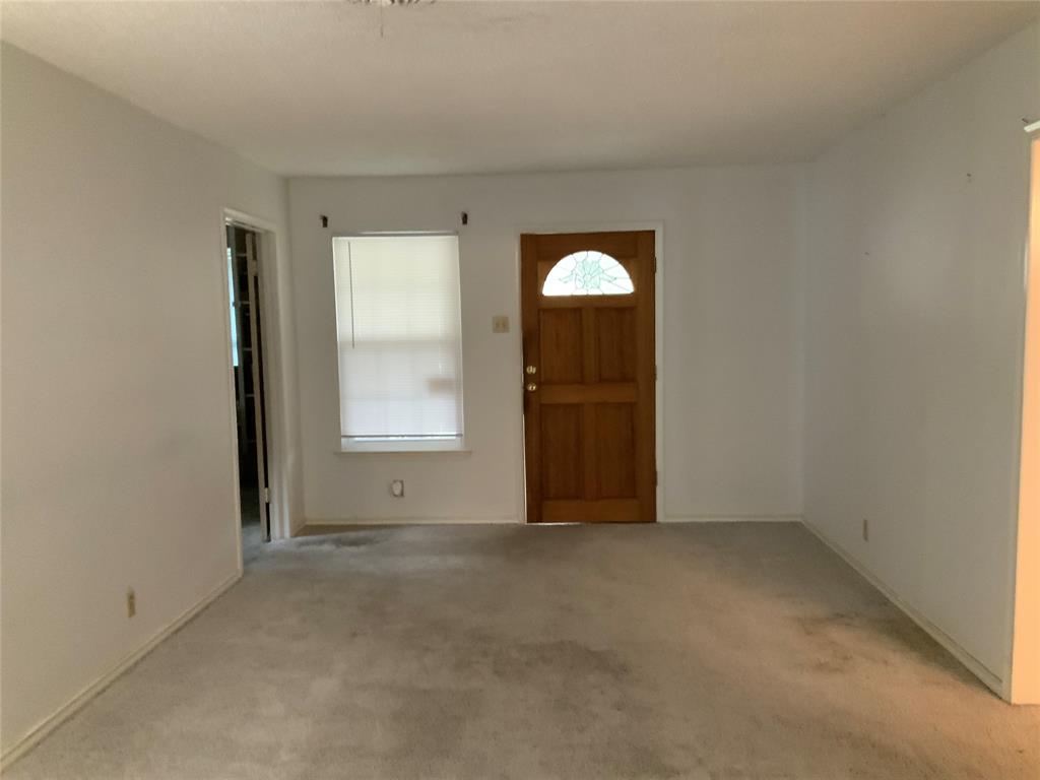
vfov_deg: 48.2
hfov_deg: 61.7
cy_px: 390
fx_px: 871
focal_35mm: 29
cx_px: 520
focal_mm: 3
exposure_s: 1/30
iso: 250
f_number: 1.8
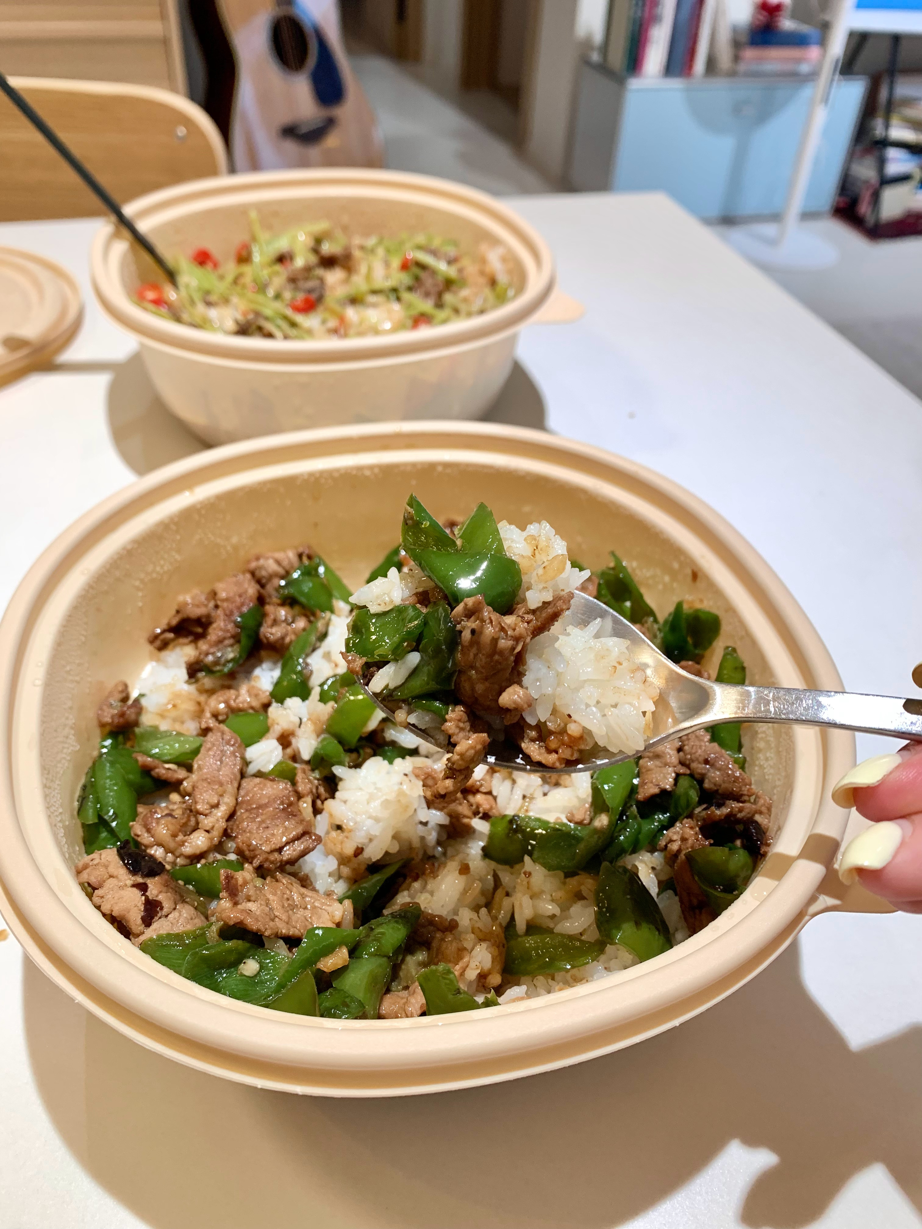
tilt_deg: -39.8
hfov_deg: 53.1
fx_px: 923
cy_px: 614
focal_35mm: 26
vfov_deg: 67.3
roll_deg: -3.1
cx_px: 461
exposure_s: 1/100
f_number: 1.8
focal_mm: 4.25
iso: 100
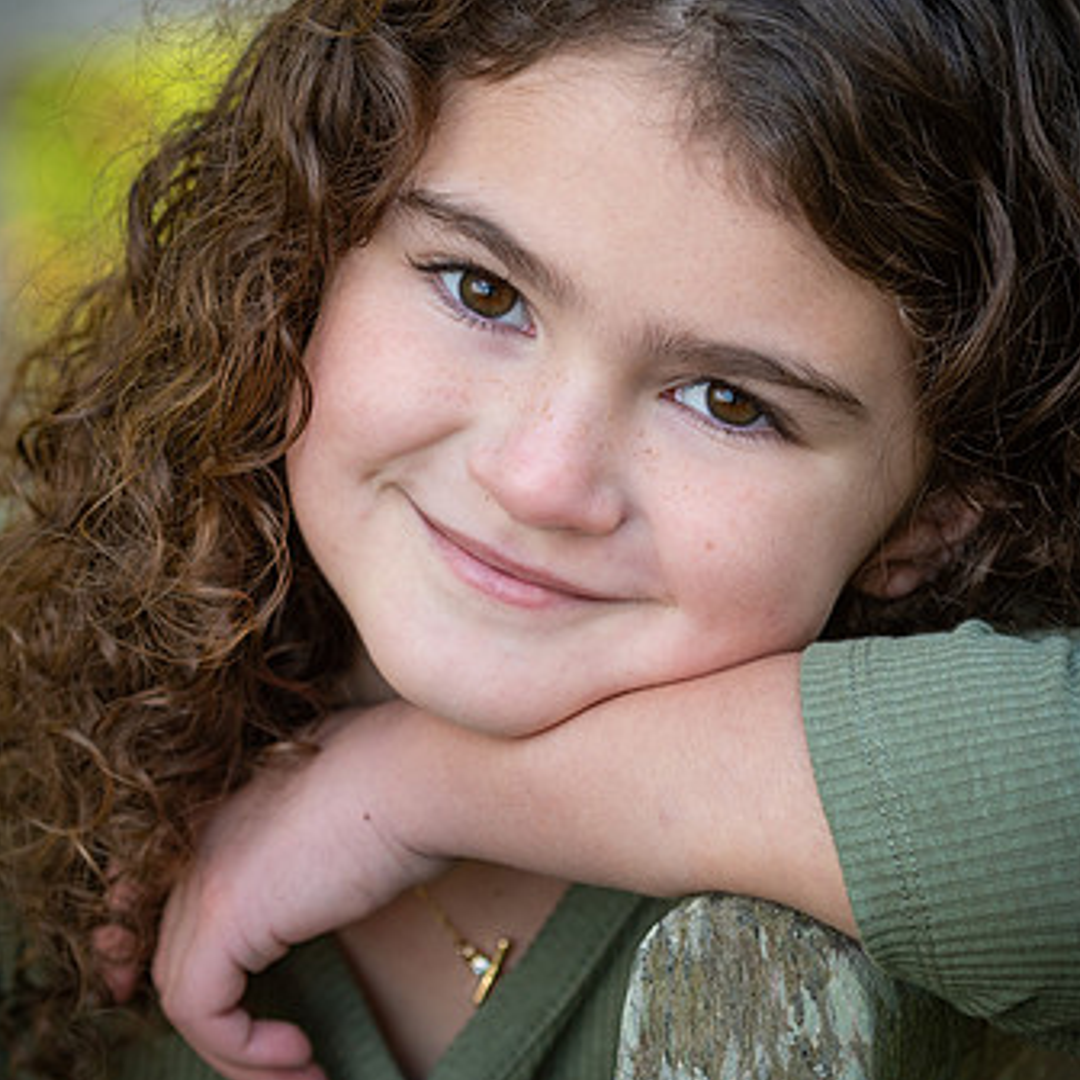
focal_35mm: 269
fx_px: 9495
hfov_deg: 6.5
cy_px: 489
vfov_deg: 6.5
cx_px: 512
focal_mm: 105
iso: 100
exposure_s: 1/320
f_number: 3.5
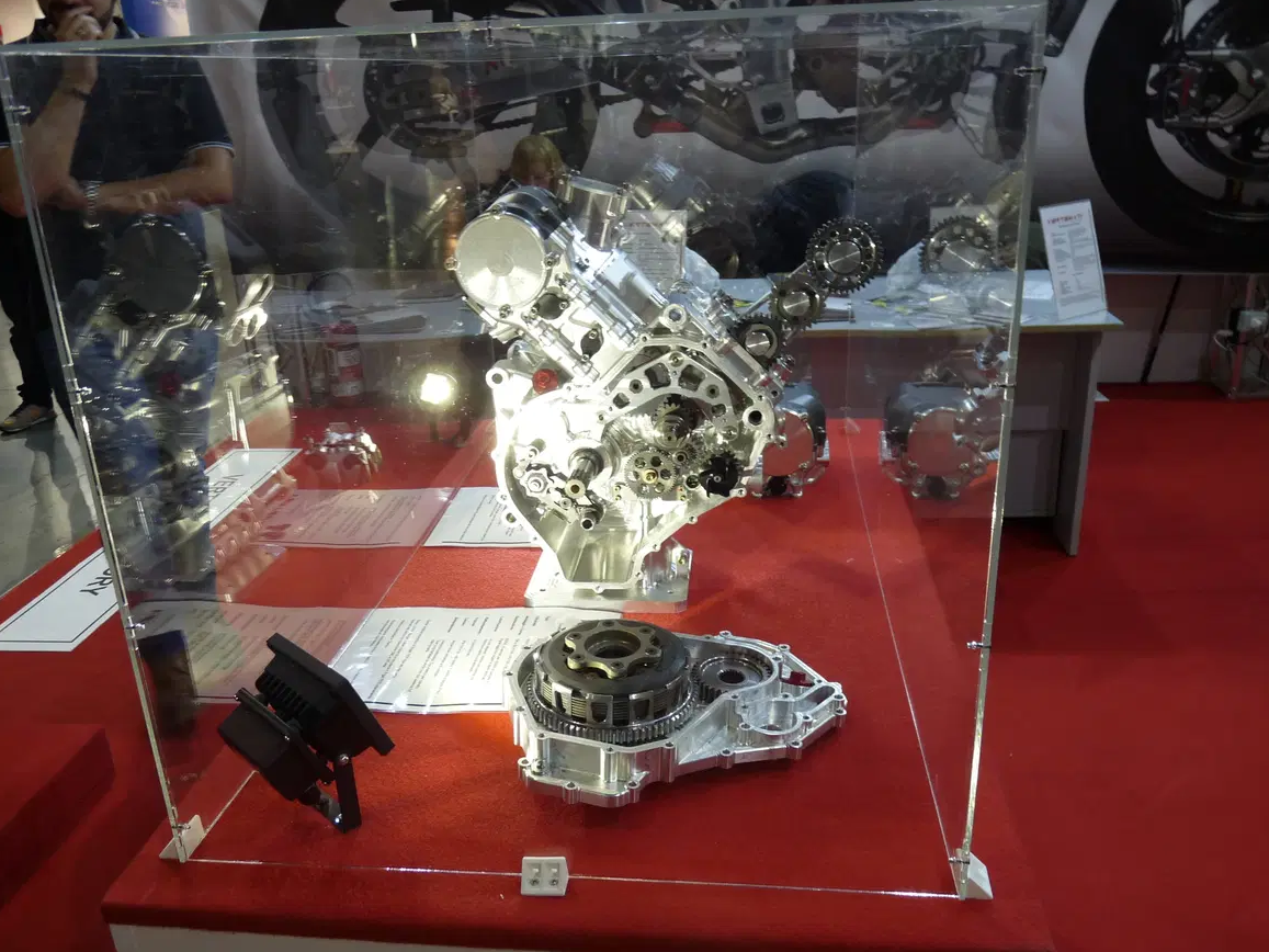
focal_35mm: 28
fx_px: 1027
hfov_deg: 63.4
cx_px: 636
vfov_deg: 49.8
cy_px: 485
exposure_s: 1/30
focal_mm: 4.8
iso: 160
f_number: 2.8
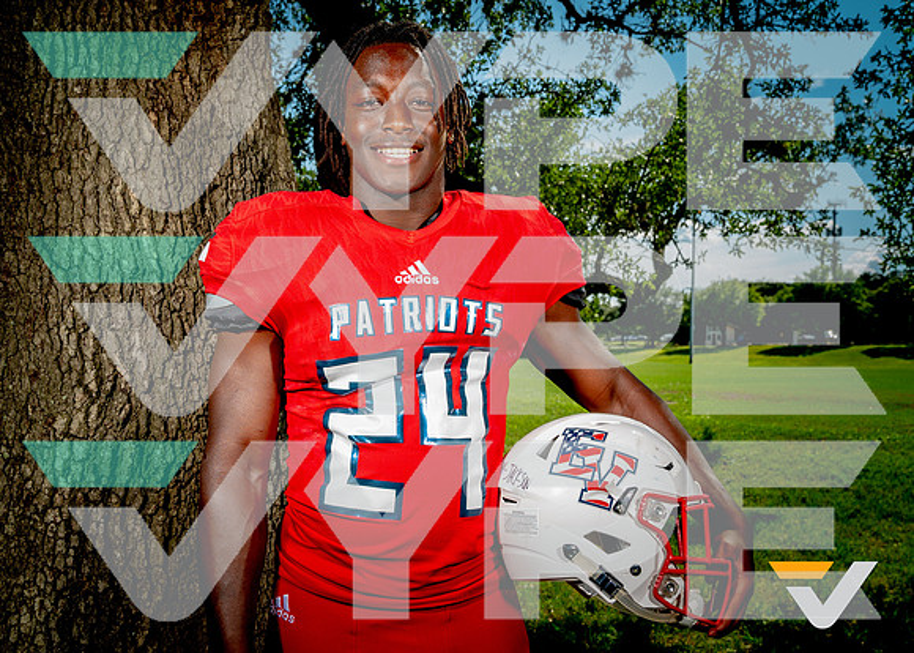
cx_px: 457
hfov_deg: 51.4
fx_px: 951
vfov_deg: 37.9
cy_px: 326
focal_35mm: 37
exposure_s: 1/125
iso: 100
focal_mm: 35
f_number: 8
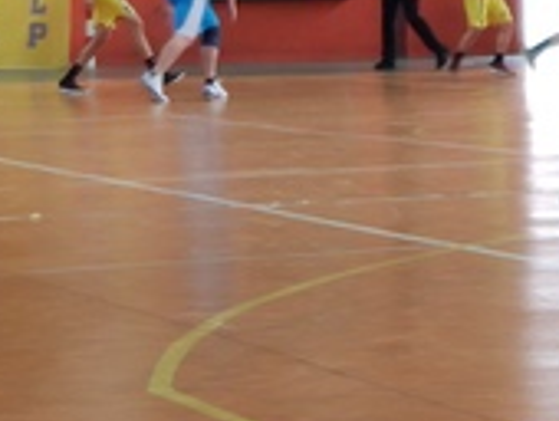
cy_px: -84
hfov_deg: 10.4
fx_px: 3056
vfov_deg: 7.8
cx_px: 552
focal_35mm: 189
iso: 373
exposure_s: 1/50
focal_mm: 6.22
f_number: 2.2
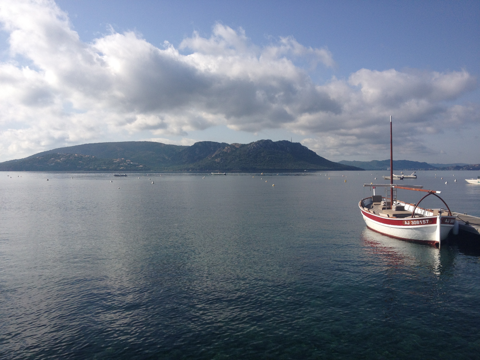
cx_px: 240
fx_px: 485
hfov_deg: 52.6
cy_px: 180
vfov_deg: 40.7
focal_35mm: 35
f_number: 2.4
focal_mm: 4.28
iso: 64
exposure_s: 1/2632
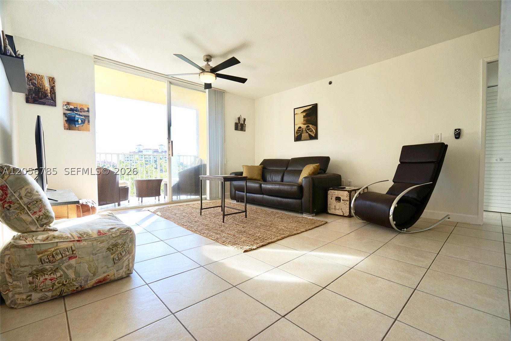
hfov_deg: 96.7
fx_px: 227
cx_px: 256
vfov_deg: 73.8
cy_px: 170
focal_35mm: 16
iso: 100
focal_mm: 16
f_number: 5.6
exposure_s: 1/80
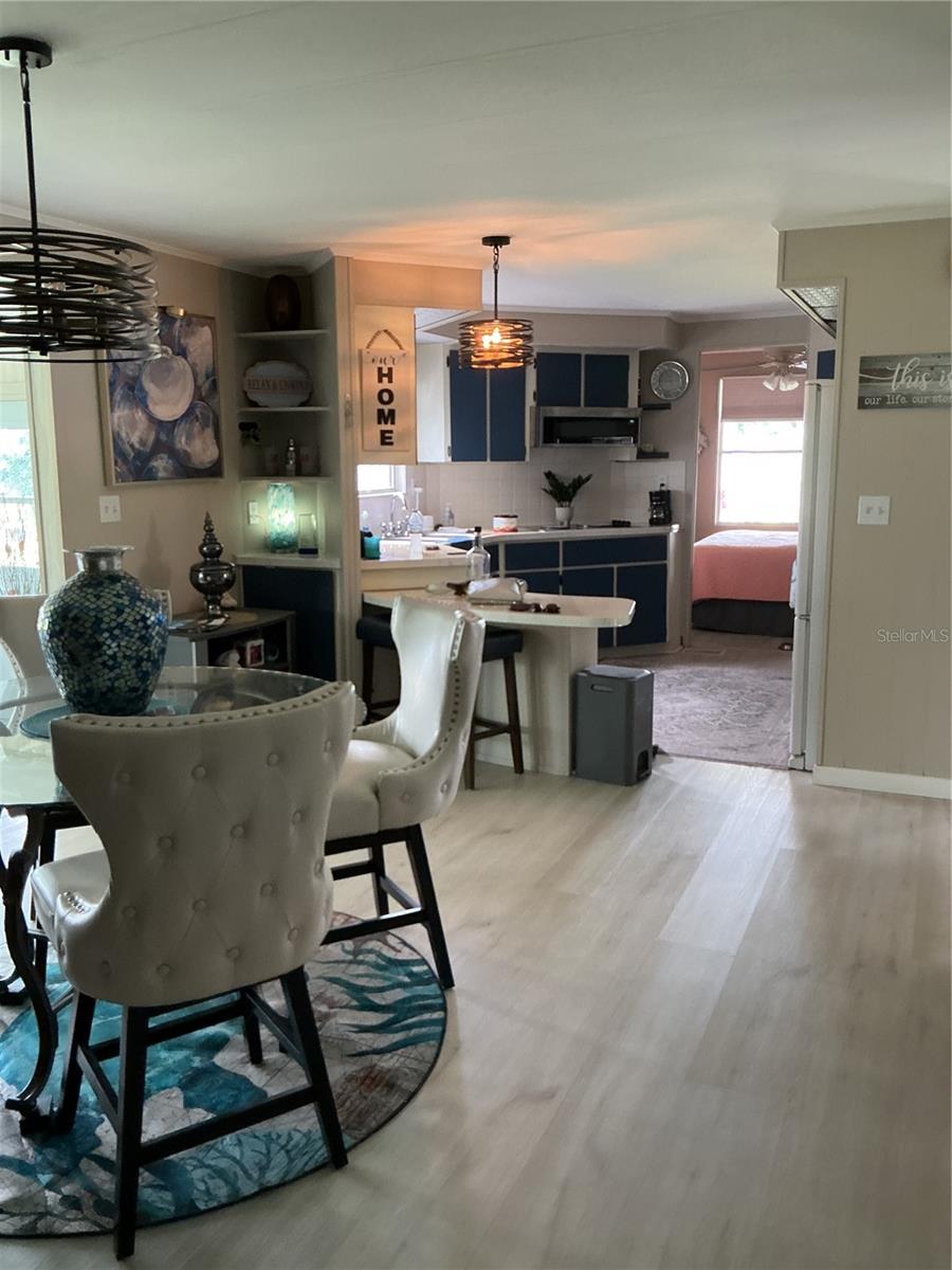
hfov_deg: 48.2
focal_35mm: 29
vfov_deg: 61.7
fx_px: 1063
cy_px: 635
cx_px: 476
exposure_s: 1/60
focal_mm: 3
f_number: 1.8
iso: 125
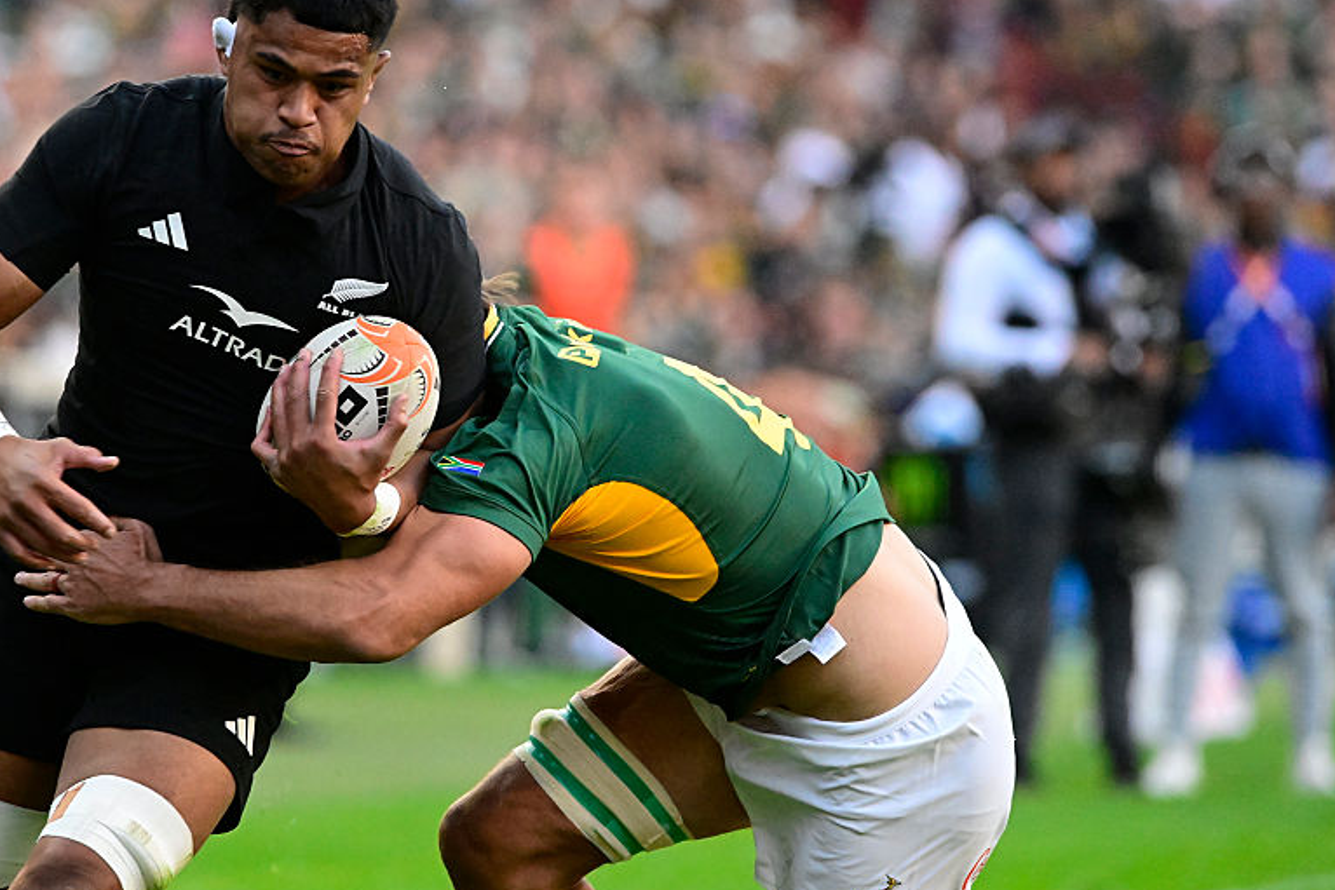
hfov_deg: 3.9
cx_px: 446
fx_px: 19842
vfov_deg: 2.6
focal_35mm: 535
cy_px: 396
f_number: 6.3
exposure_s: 1/1600
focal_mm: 400
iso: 10000
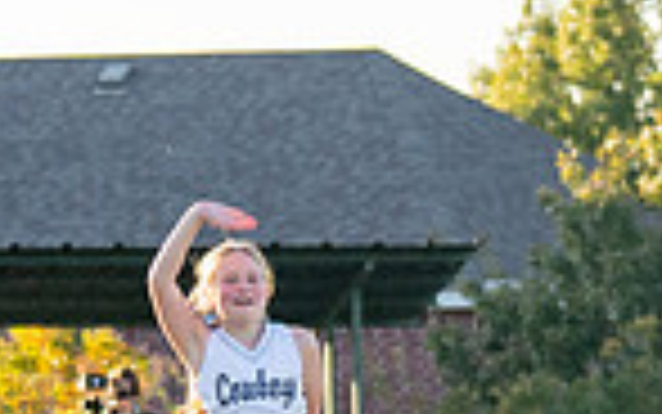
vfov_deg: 2.4
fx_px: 9963
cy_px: 722
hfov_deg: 3.8
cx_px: 1041
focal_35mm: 552
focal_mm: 70
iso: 320
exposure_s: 1/2000
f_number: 2.8
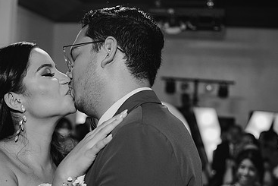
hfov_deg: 31.8
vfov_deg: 21.5
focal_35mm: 63
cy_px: 126
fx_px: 487
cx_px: 120
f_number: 2.8
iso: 1000
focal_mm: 35
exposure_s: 1/125
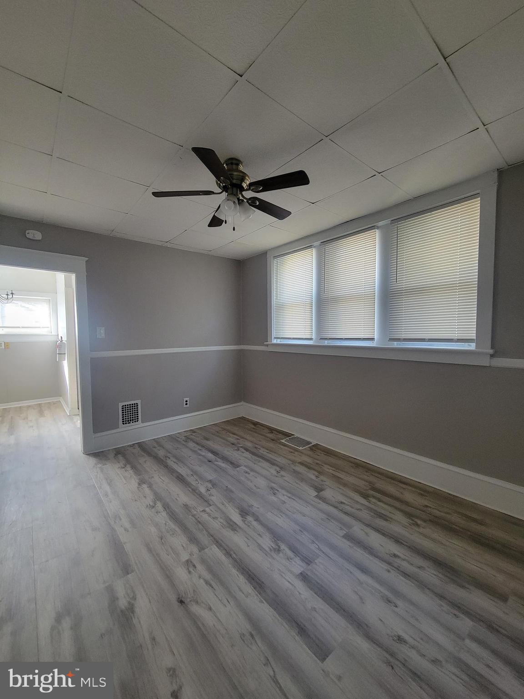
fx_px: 262
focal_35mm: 13
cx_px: 262
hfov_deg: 89.9
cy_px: 350
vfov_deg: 106.2
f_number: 2.2
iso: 400
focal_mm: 2.2
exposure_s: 1/60
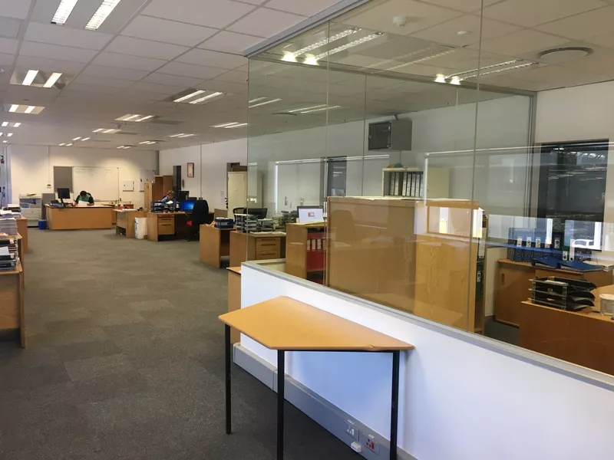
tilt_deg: -3.8
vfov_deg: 48.2
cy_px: 230
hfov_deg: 61.7
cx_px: 307
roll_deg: -0.9
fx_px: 514
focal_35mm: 29
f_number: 2.2
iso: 40
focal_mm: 4.15
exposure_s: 1/33
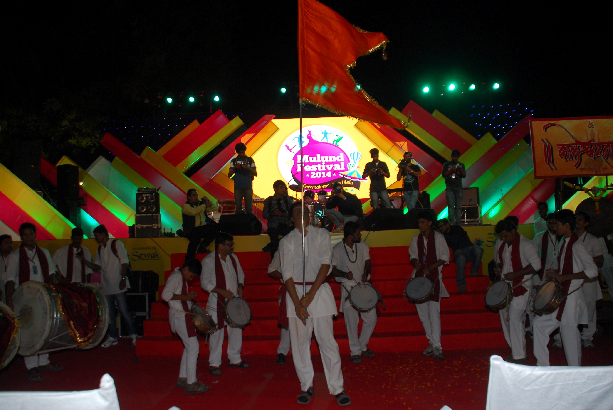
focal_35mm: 99
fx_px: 1688
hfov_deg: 20.6
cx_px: 306
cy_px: 205
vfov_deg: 13.9
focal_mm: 66
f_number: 5.3
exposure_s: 1/125
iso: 320
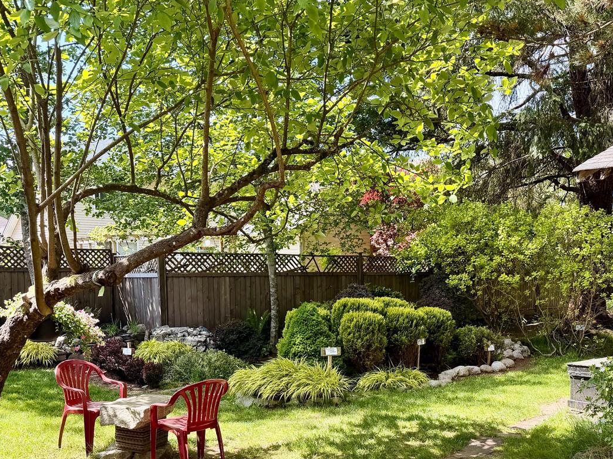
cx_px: 405
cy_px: 322
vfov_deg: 38.0
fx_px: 655
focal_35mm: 37
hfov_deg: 49.4
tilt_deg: -5.1
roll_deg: +0.4
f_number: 1.78
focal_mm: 6.76
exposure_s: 1/683
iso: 80
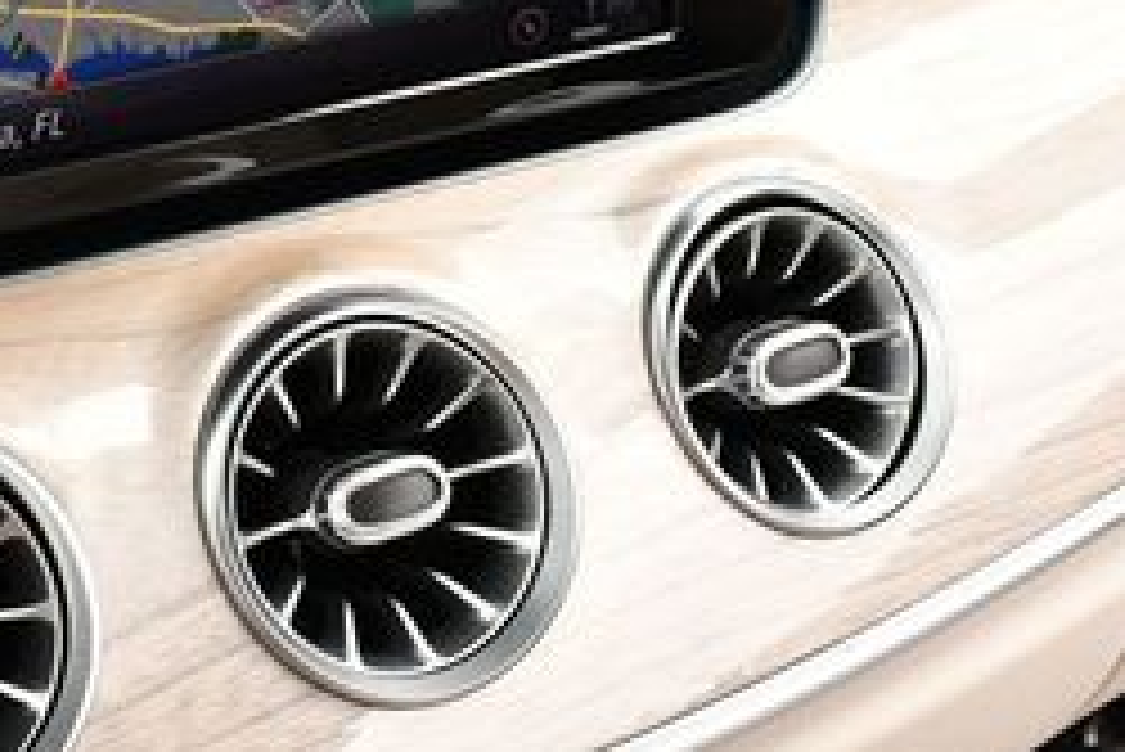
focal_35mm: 92
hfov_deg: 20.9
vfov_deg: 14.8
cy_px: 162
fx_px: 2877
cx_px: -162
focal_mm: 18
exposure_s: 1/250
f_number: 5.6
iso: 400
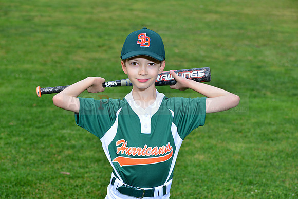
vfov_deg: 12.5
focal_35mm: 110
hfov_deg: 18.6
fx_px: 911
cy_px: 100
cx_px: 149
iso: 200
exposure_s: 1/200
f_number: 9
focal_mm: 110
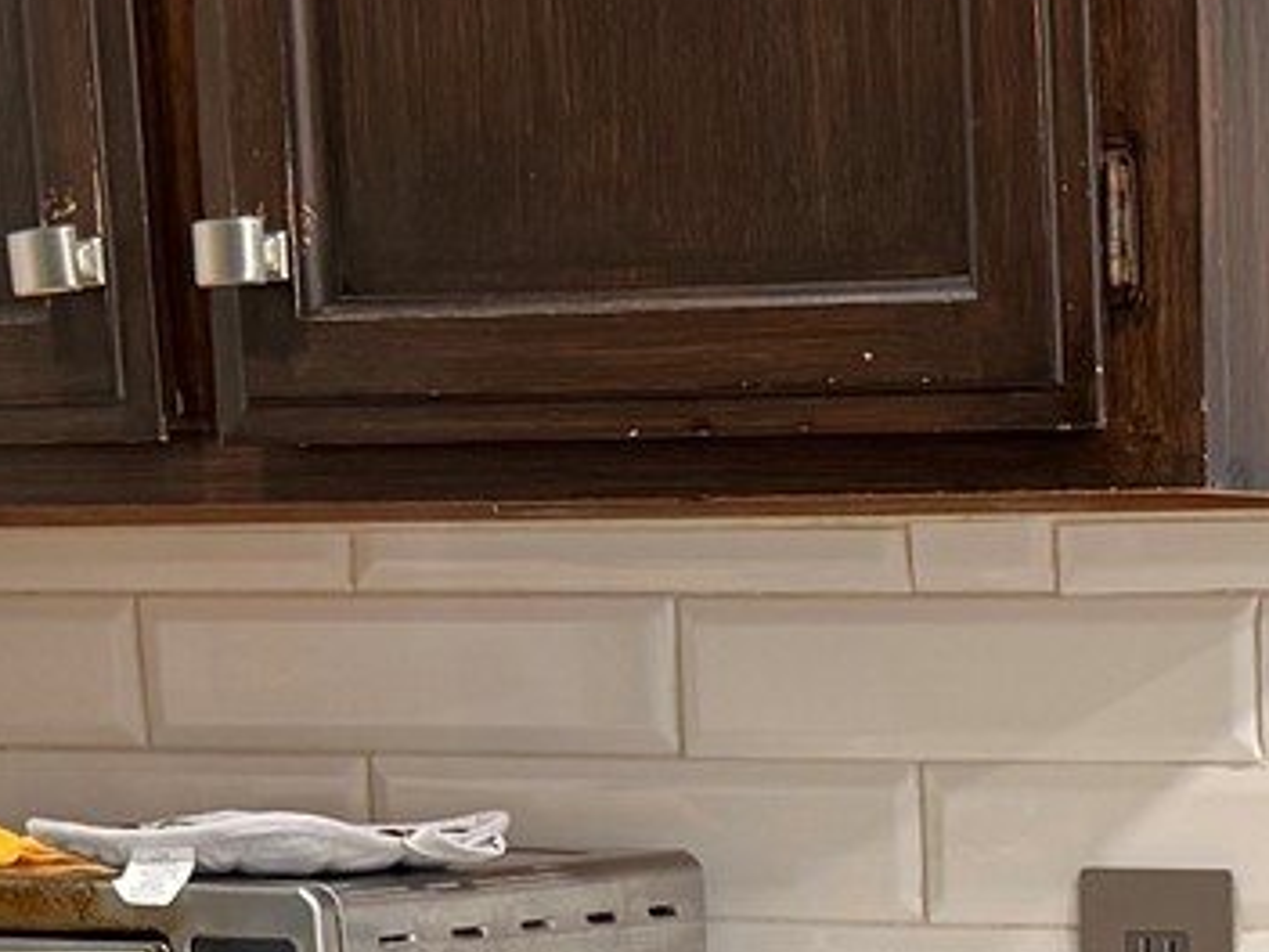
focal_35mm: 131
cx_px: 1424
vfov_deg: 10.8
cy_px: 1558
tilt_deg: -11.1
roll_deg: +0.6
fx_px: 4802
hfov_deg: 14.7
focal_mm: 6.76
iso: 125
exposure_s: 1/60
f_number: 1.78
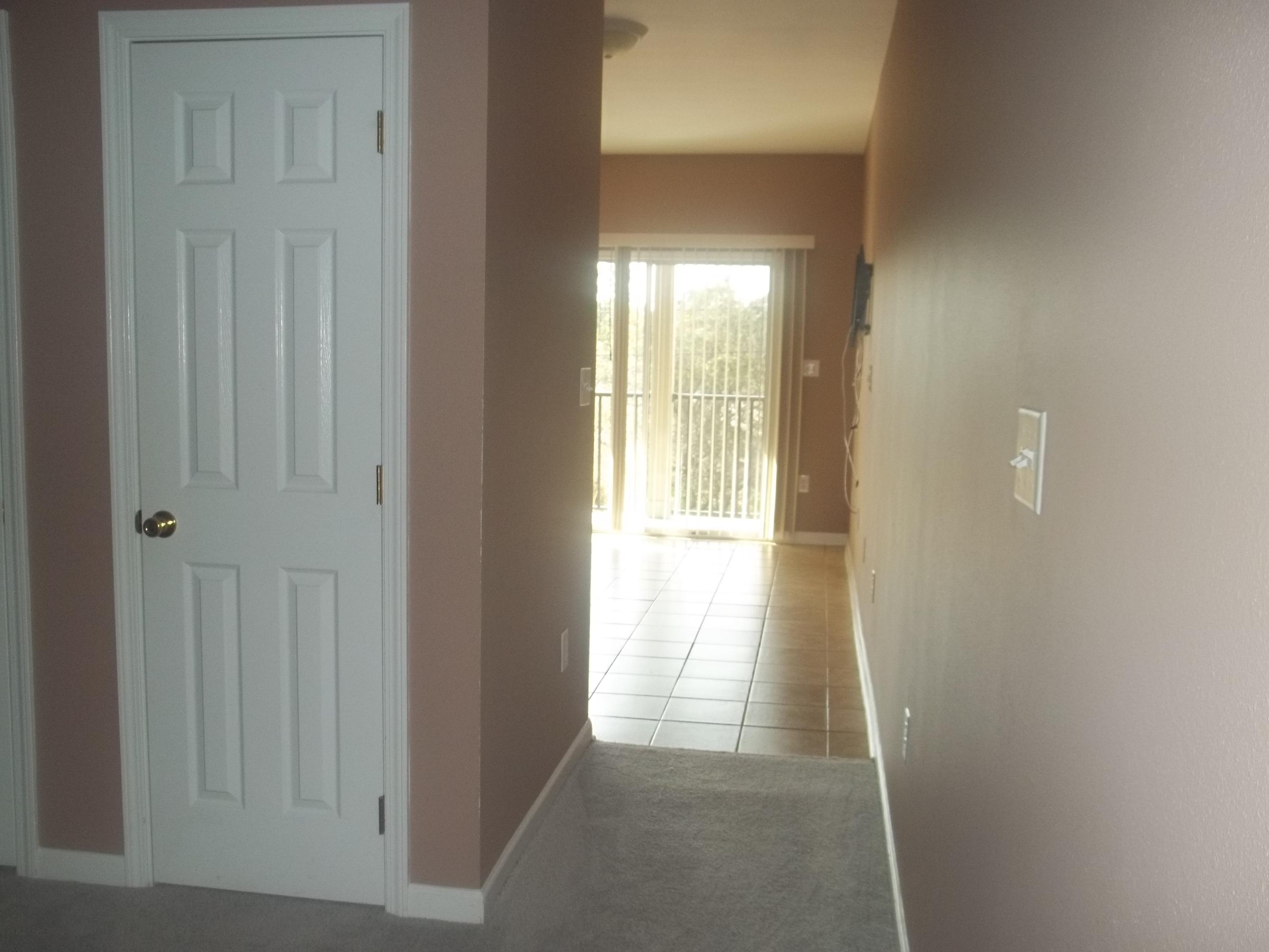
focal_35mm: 33
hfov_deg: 55.4
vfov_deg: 42.9
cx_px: 634
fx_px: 1210
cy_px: 476
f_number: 3.3
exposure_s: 1/80
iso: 100
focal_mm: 5.9
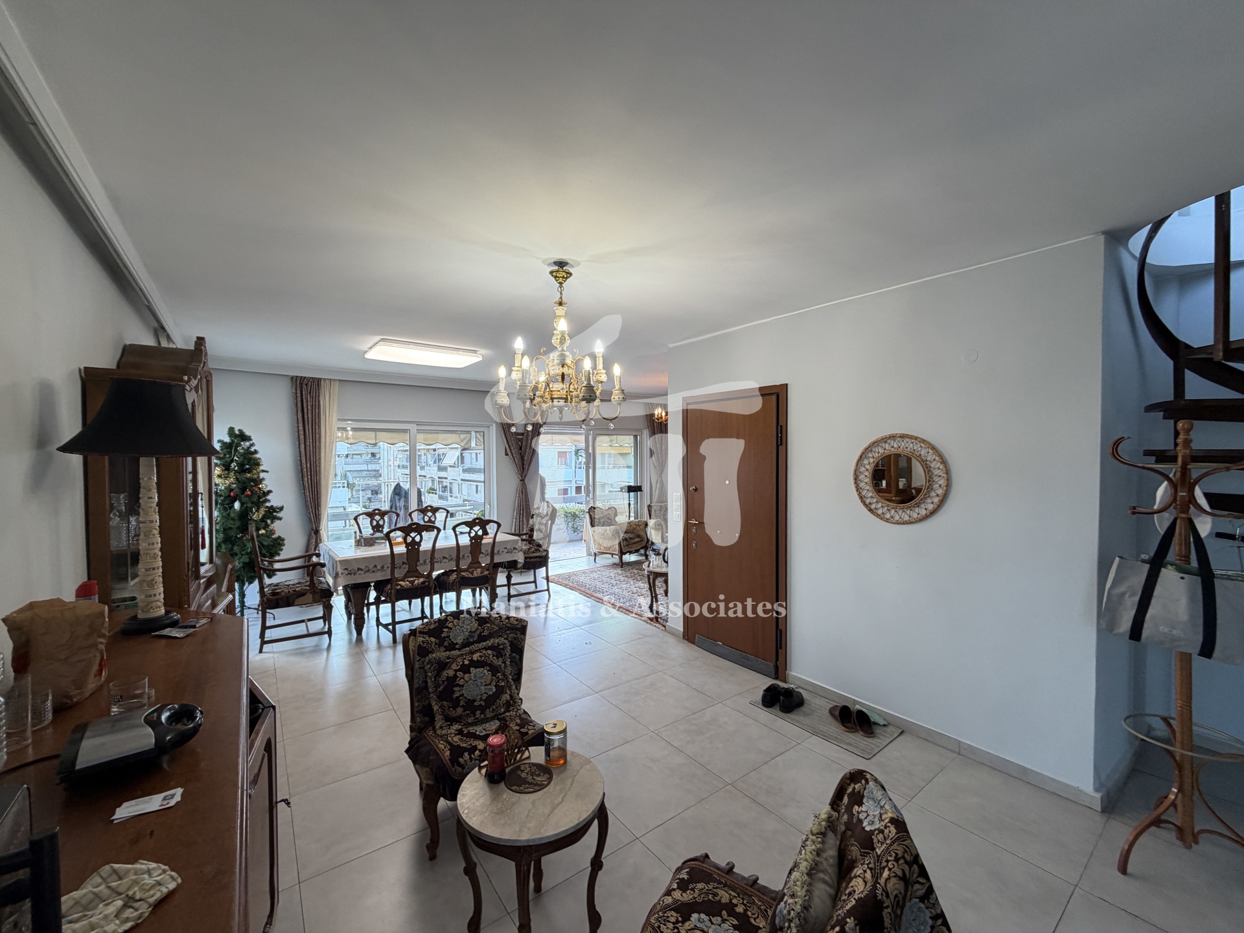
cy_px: 466
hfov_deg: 102.1
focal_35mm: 14
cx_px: 622
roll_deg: +0.1
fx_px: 503
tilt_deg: -1.9
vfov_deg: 85.7
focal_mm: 2.22
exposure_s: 1/100
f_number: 2.2
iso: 100
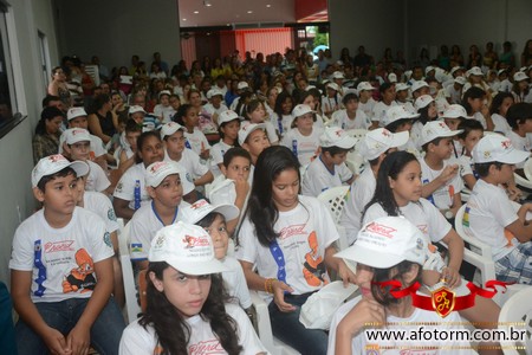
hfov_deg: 49.6
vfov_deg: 34.2
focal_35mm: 39
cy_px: 178
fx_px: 576
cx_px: 266
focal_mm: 26
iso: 1600
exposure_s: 1/125
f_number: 3.8
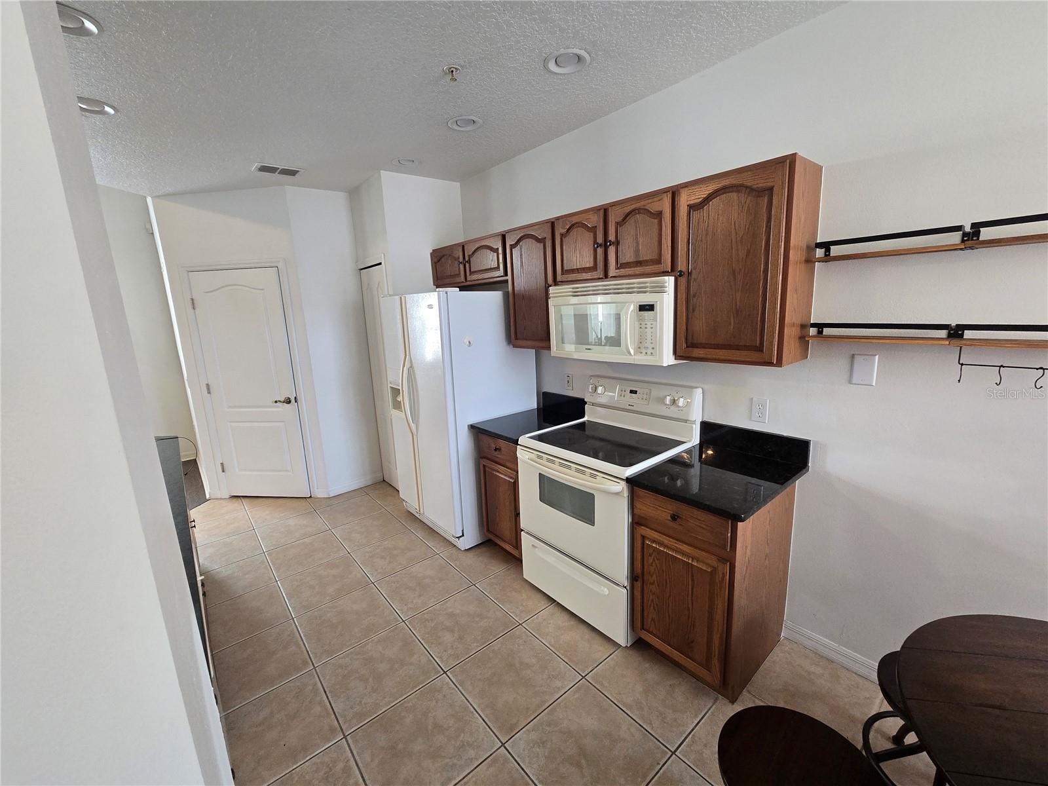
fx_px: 394
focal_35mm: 13
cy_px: 393
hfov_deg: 106.2
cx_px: 524
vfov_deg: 89.9
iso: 320
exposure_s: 1/60
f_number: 2.2
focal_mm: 2.2
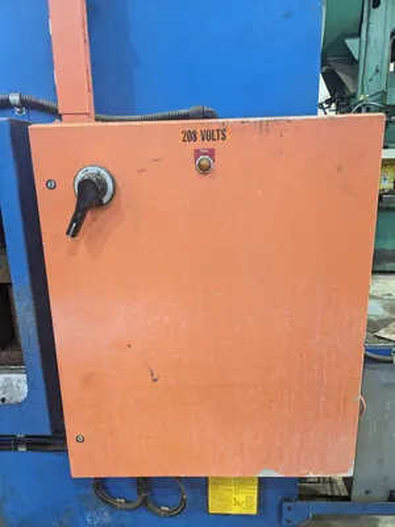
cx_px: 198
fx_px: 411
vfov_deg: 65.3
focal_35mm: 27
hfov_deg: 51.4
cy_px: 264
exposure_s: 1/120
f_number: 1.73
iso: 410
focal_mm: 4.38
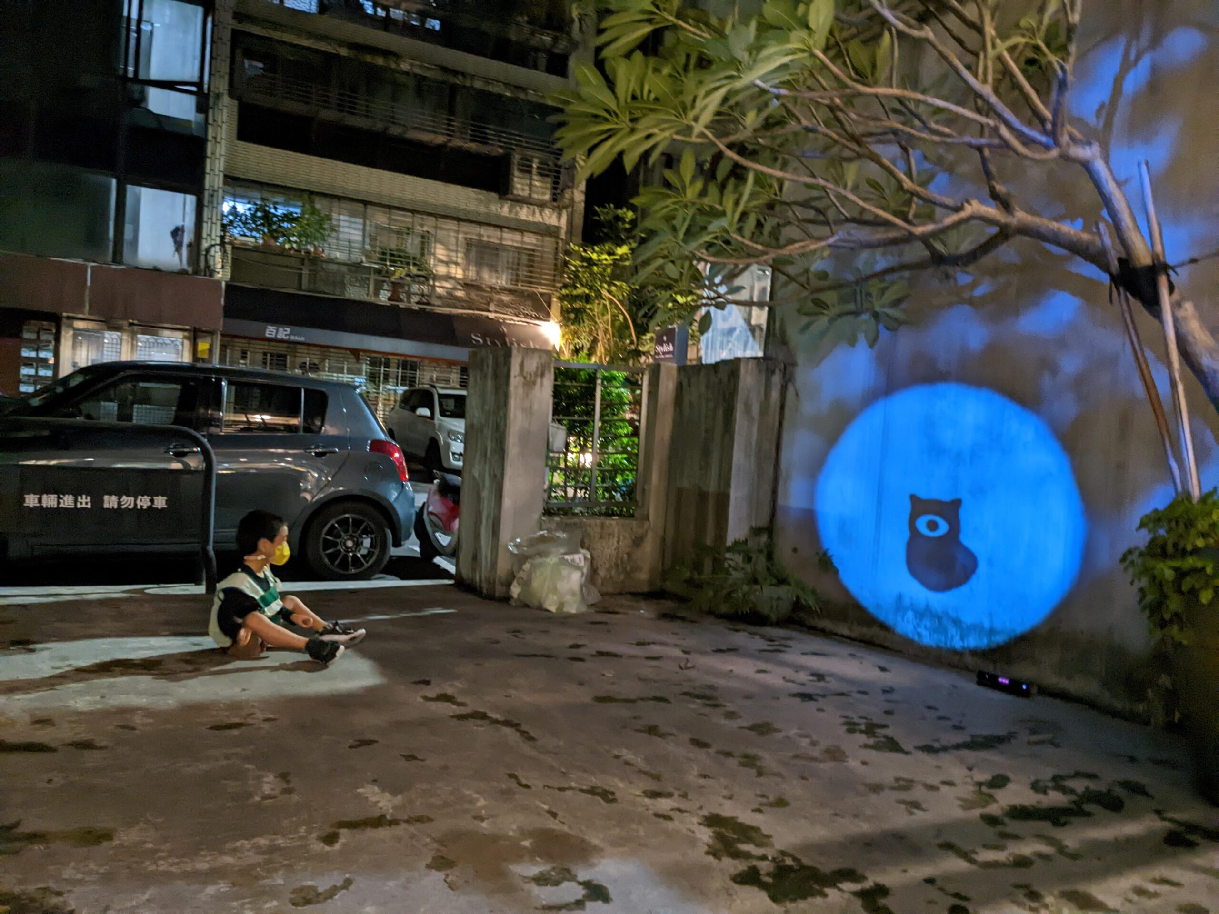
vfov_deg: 51.4
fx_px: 951
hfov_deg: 65.3
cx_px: 610
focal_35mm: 27
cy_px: 457
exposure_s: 1/20
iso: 714
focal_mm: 4.38
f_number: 1.73
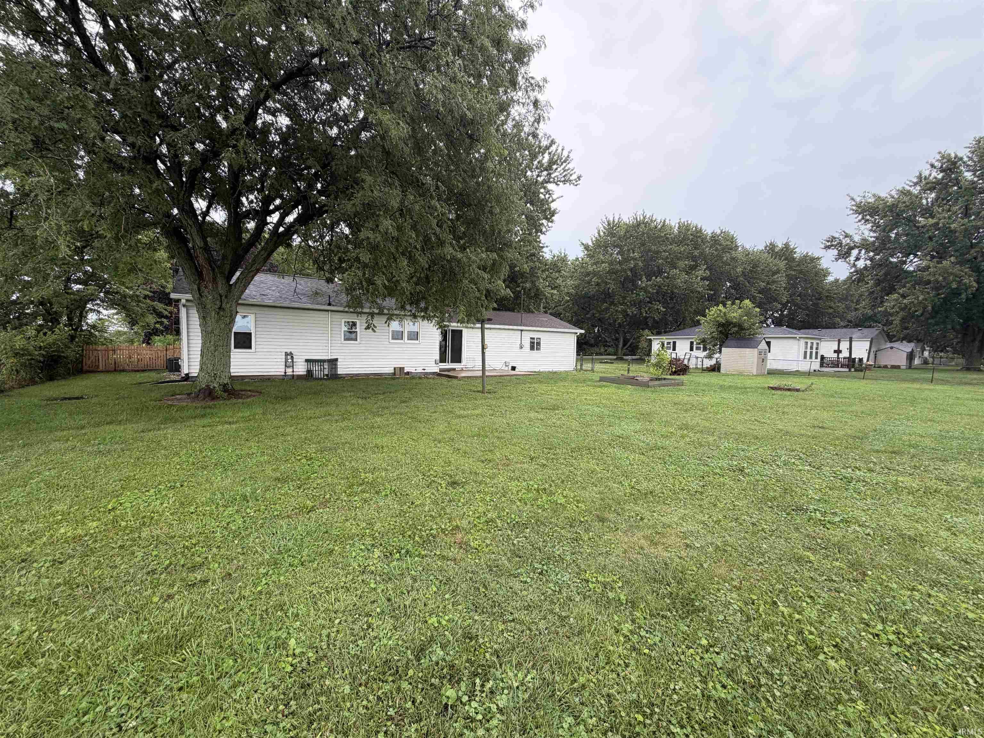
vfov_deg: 85.7
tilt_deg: -2.7
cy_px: 369
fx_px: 398
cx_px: 492
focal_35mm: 14
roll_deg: -1.5
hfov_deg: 102.1
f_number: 2.2
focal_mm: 2.22
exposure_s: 1/121
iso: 64
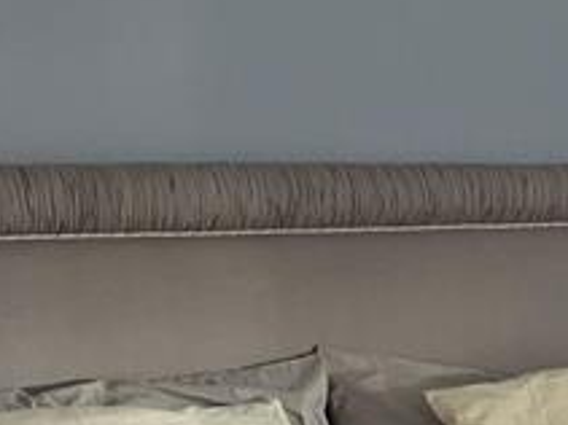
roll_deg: +0.4
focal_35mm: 126
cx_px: 592
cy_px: 495
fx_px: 2066
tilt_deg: -8.5
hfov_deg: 15.3
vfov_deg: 11.5
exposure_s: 1/40
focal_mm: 4.2
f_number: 1.6
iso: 500
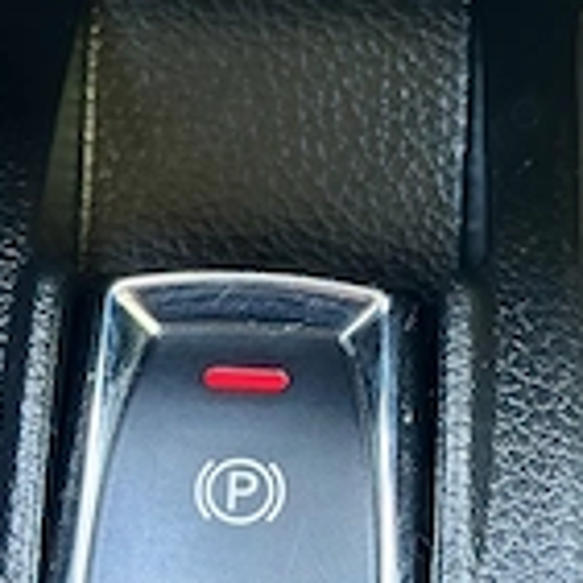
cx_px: 265
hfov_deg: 14.5
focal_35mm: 120
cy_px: 260
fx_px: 2287
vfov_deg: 14.5
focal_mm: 6.86
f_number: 1.78
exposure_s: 1/63
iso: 125
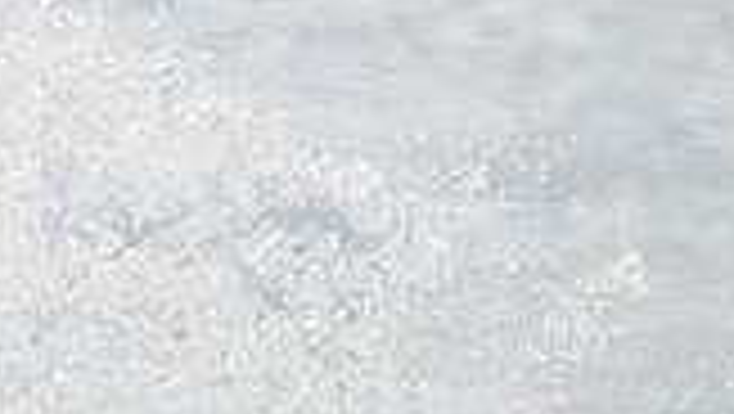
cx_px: -380
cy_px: 461
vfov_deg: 0.4
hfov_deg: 0.7
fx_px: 63325
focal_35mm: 3251
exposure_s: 1/2000
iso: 640
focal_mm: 800
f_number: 11
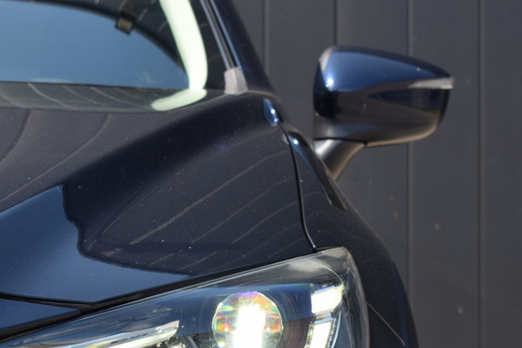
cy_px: 251
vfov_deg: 10.8
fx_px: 1840
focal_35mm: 127
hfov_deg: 16.1
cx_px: 234
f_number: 8
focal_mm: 45
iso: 220
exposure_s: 1/250
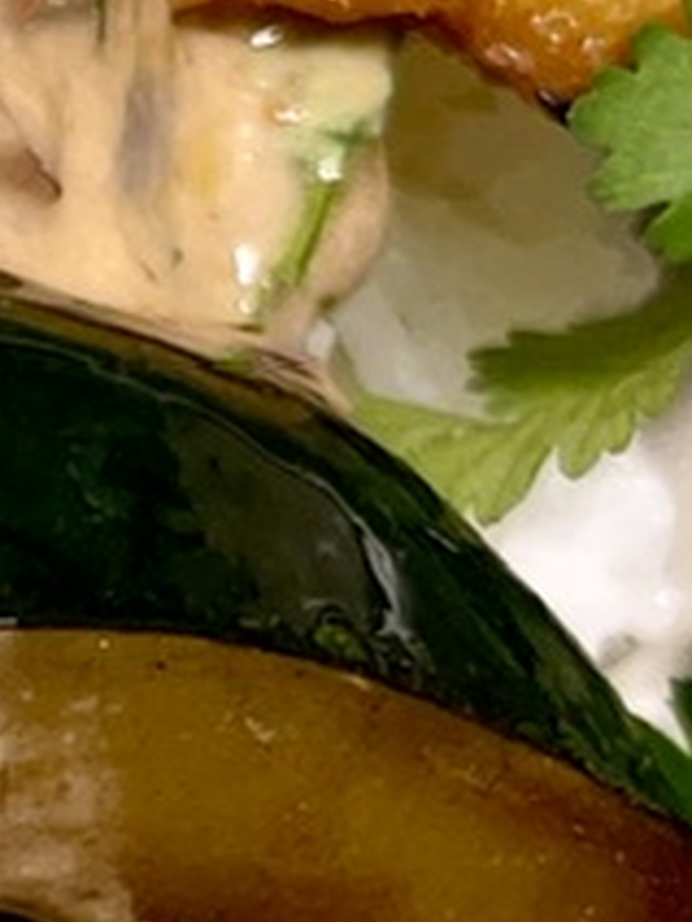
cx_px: -888
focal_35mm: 151
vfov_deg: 13.1
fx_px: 4025
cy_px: 557
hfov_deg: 9.0
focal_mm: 5.1
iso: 64
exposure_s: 1/120
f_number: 1.6
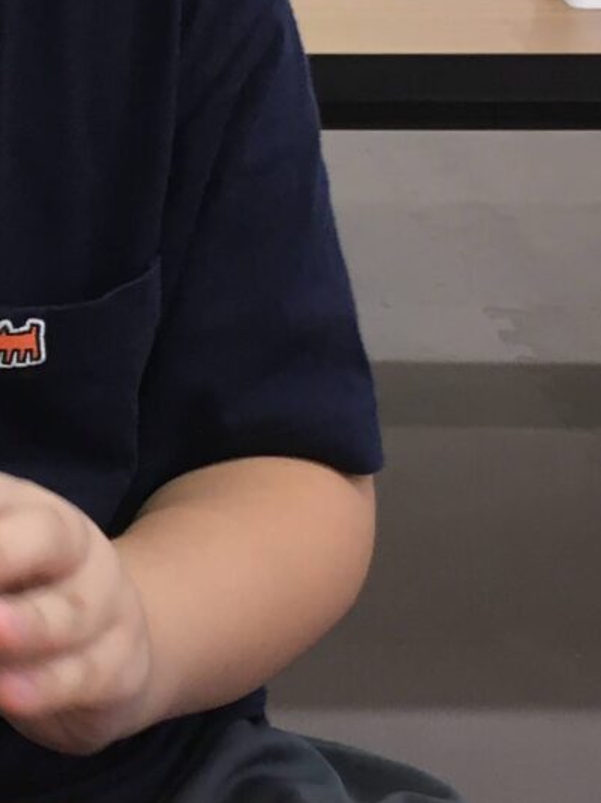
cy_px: 237
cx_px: -143
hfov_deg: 14.5
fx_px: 2271
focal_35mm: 98
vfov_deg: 19.9
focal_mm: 4.15
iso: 50
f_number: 2.2
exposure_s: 1/30
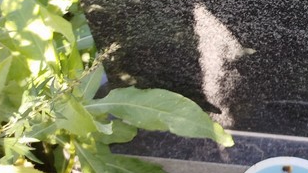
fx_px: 555
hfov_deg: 29.1
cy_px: -99
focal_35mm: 68
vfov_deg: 16.0
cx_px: 304
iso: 50
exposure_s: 1/100
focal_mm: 5.31
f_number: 1.7
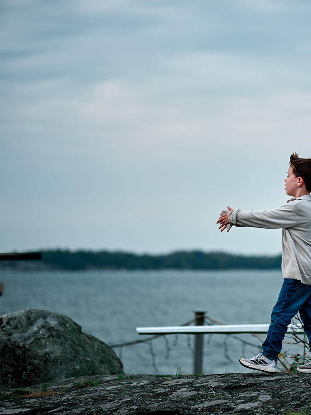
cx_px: 293
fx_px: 1462
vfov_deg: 16.2
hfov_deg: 12.0
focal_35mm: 122
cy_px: 207
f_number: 1.2
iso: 125
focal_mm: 56
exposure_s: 1/320
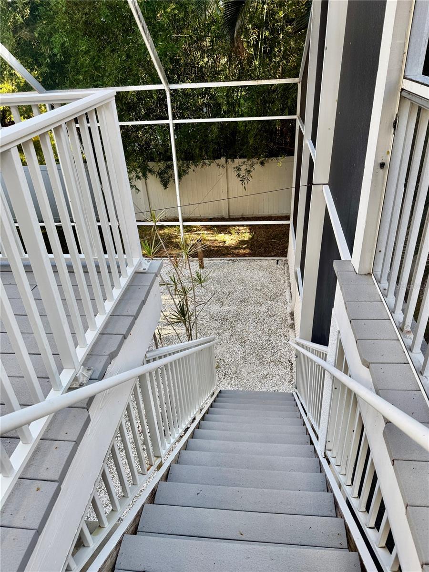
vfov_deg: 71.6
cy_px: 286
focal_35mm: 24
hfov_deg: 56.8
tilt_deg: -30.9
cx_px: 214
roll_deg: +3.5
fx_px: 397
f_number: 1.78
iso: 64
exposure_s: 1/264
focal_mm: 6.76
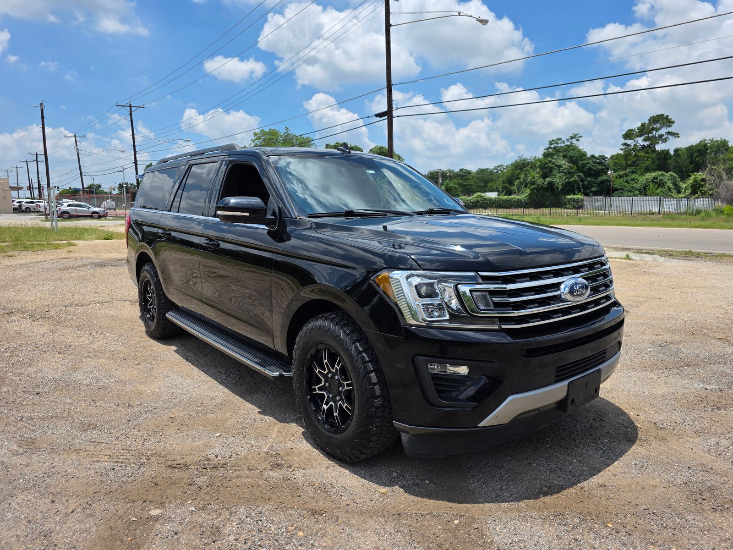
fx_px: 487
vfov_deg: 58.9
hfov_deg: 73.9
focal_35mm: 23
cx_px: 366
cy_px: 275
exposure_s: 1/7626
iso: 80
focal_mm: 6.3
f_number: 1.7
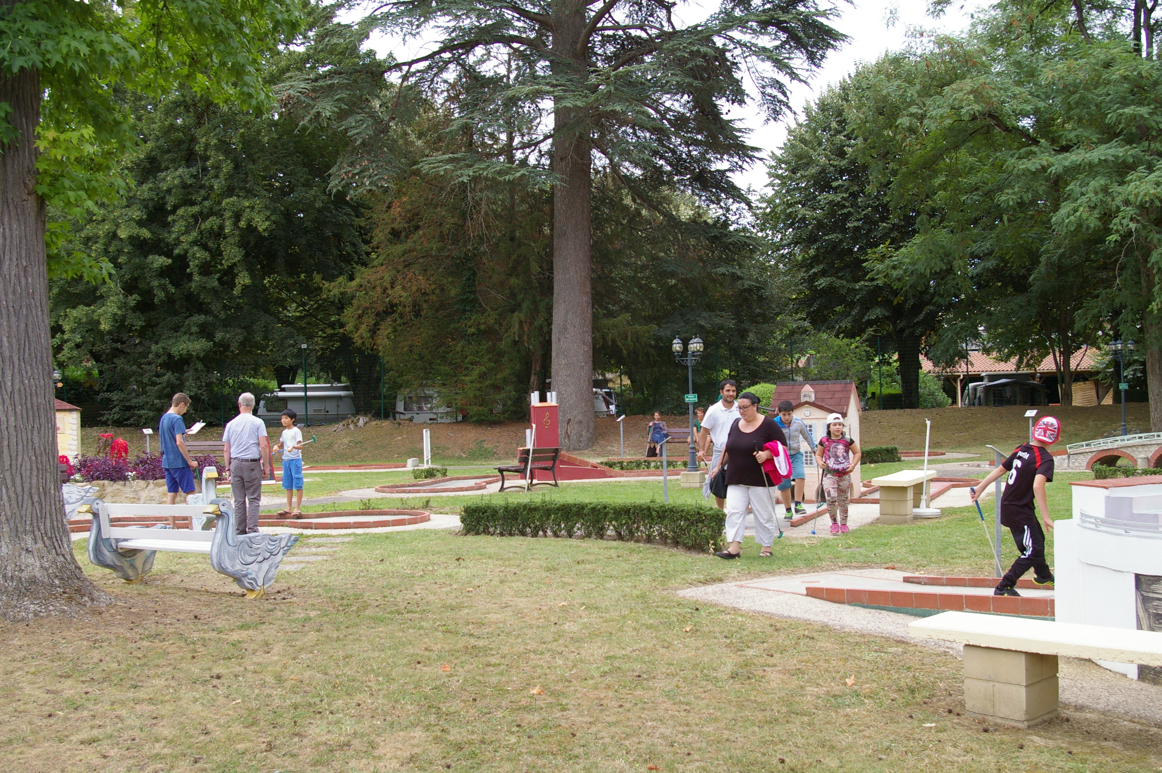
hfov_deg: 49.6
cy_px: 386
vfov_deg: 34.1
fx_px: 1258
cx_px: 581
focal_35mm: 39
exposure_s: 1/125
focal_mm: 26
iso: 400
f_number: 6.7
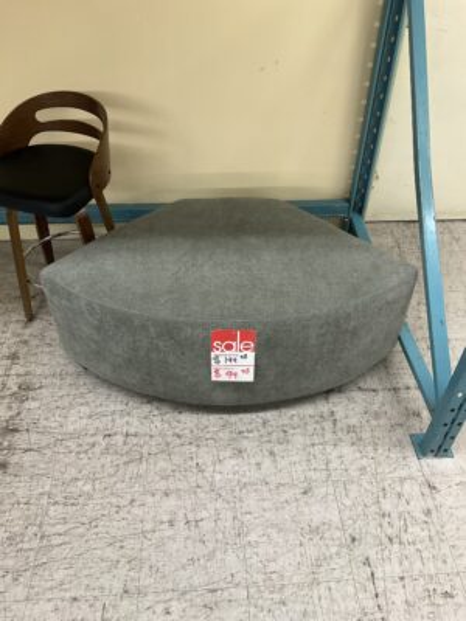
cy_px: 310
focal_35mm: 29
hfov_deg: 48.2
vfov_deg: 61.7
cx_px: 233
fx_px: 521
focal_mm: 3
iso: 80
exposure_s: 1/60
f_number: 1.8
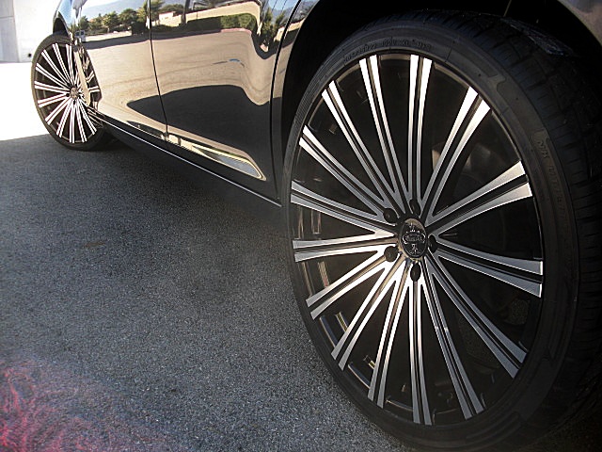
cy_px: 226
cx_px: 301
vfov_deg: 39.7
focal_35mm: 36
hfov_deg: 51.4
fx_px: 626
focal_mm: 6.3
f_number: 2.8
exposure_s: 1/80
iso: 50
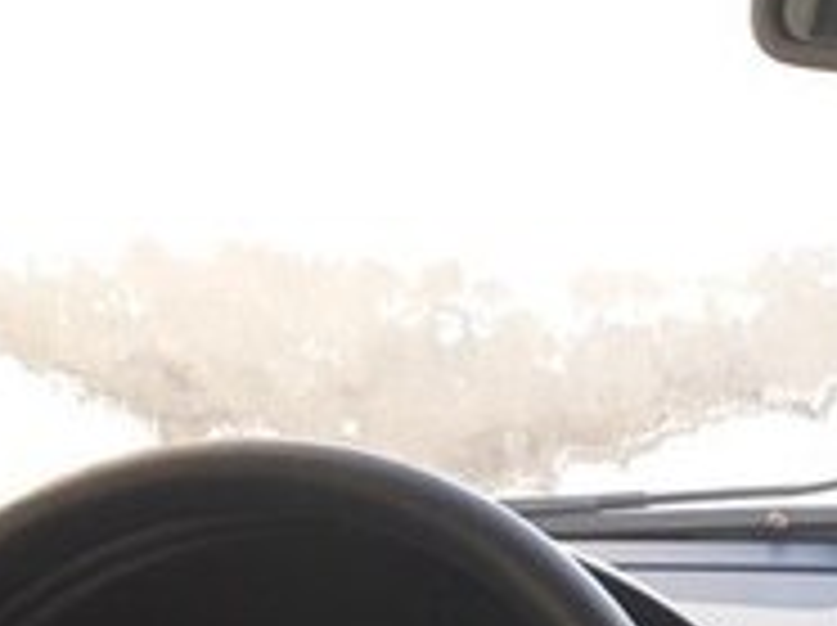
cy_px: 971
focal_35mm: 96
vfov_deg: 14.3
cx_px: 1080
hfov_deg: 19.0
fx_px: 2318
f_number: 1.9
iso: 80
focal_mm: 3.6
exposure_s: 1/100
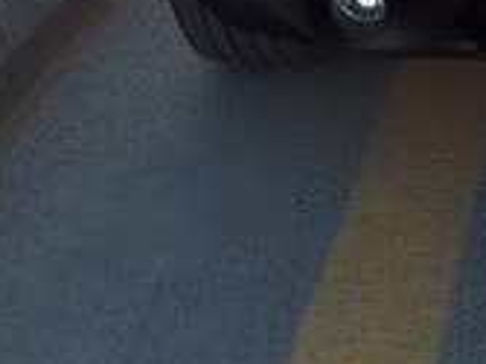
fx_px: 1501
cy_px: -325
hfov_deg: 16.5
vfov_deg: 12.4
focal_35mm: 107
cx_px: 762
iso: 40
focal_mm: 3.6
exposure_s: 1/100
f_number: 1.9
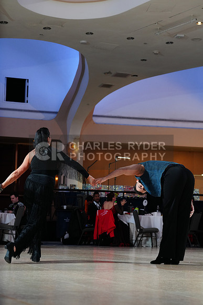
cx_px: 102
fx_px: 795
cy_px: 152
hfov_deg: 14.6
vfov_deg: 21.7
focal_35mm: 94
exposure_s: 1/200
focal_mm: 94
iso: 1250
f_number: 5
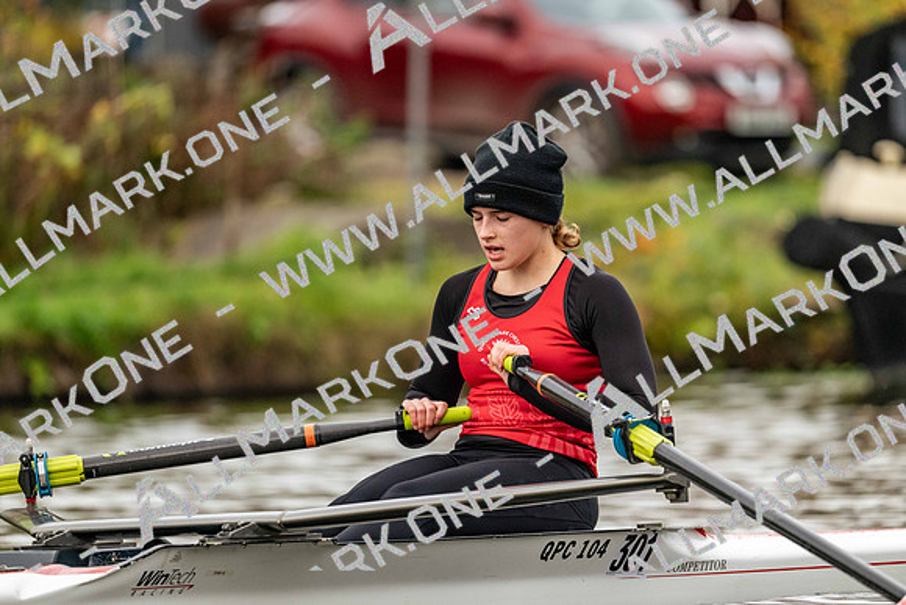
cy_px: 302
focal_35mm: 400
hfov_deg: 5.2
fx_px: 10069
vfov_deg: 3.4
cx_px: 453
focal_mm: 400
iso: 2200
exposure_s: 1/2500
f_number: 4.5
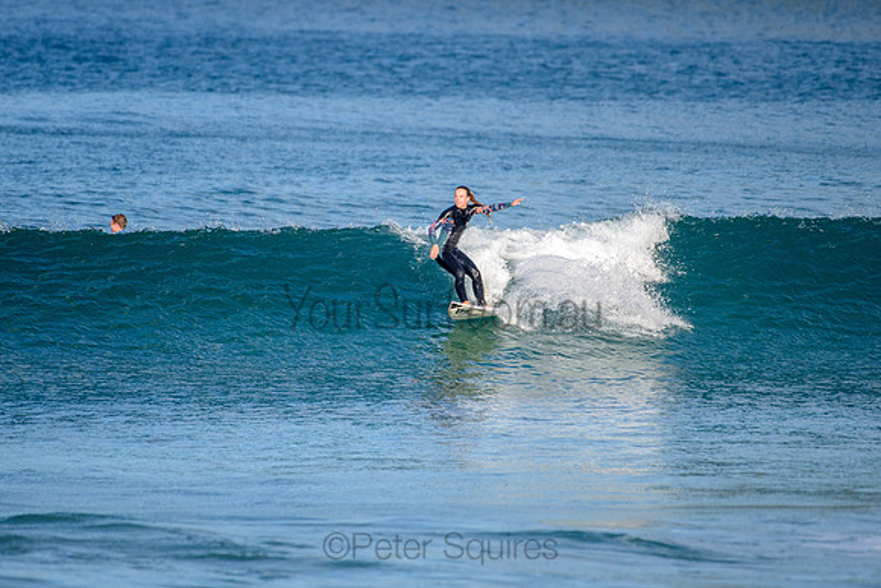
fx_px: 15011
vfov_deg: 2.2
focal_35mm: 613
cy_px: 286
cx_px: 452
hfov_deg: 3.4
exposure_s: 1/2000
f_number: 5.6
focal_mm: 500
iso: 250
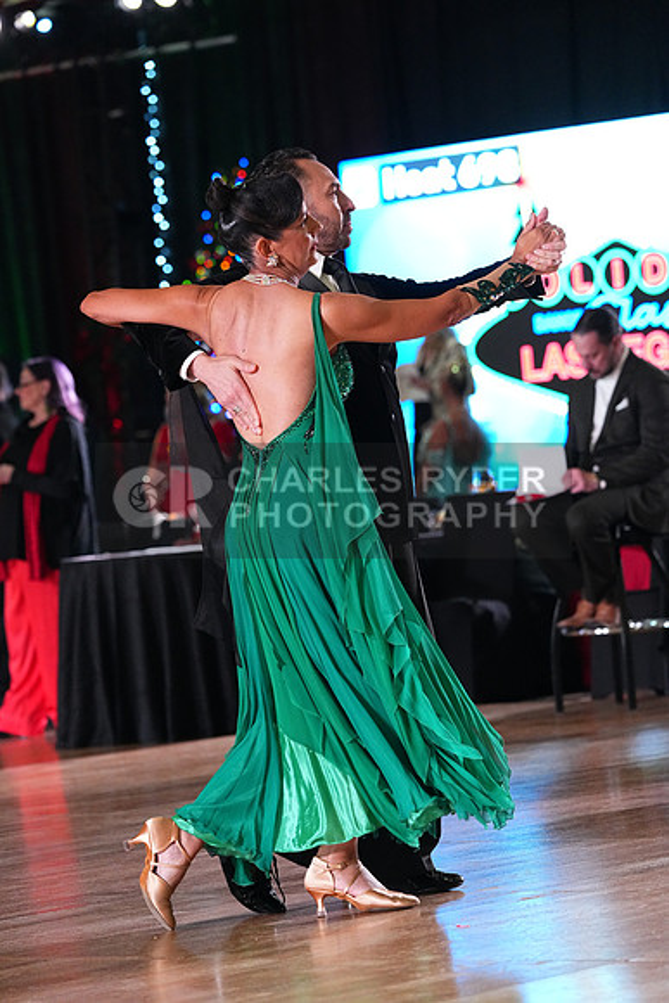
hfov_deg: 8.9
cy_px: 502
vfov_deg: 13.3
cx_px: 334
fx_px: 4290
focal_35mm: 154
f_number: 4.5
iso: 6400
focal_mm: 154
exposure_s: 1/400
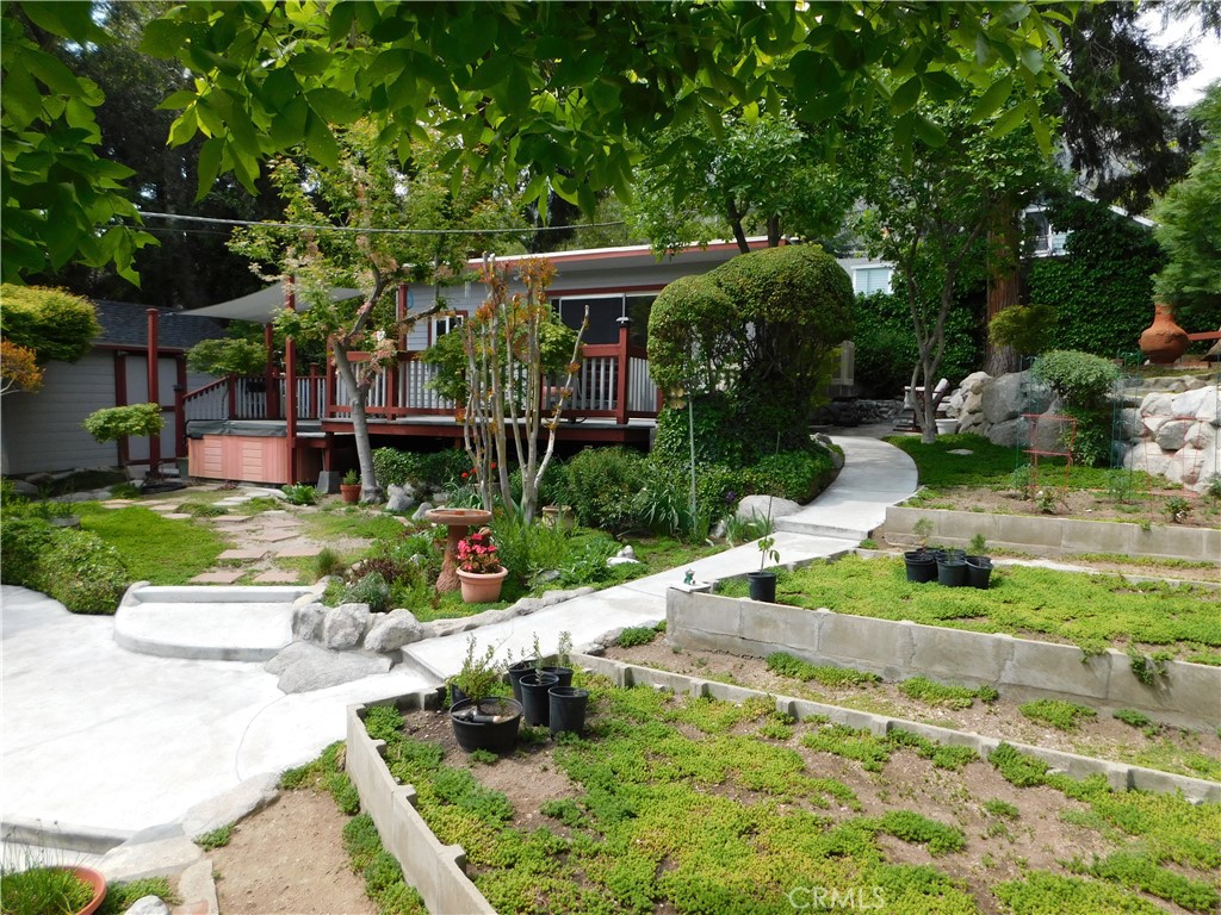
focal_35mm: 23
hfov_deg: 73.9
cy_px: 458
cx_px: 610
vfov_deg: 58.9
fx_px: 811
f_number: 3
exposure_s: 1/640
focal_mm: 4
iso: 125
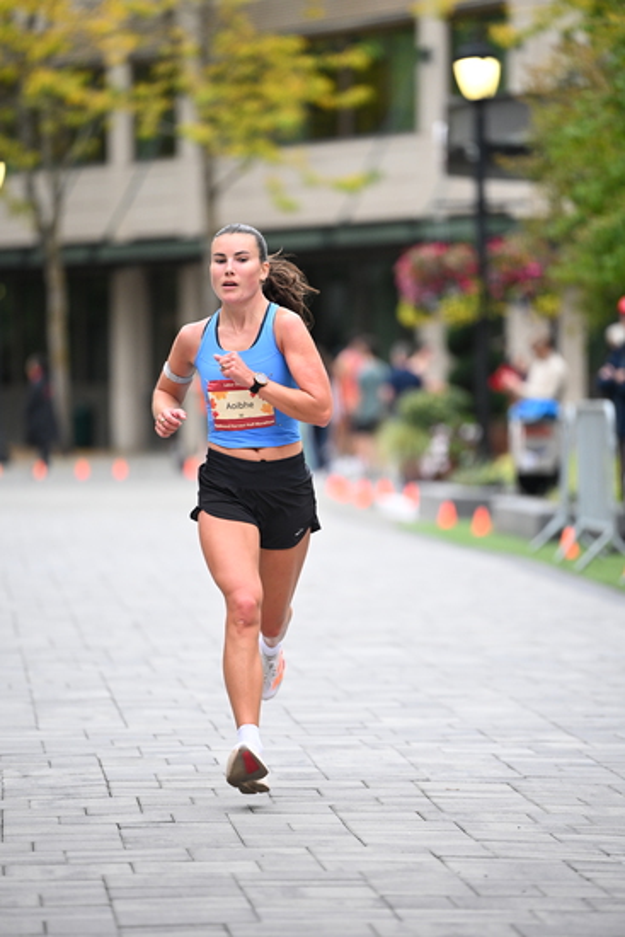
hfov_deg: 6.9
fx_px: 5205
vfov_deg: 10.3
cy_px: 468
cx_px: 312
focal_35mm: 200
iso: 1600
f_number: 2.8
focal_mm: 200
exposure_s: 1/800
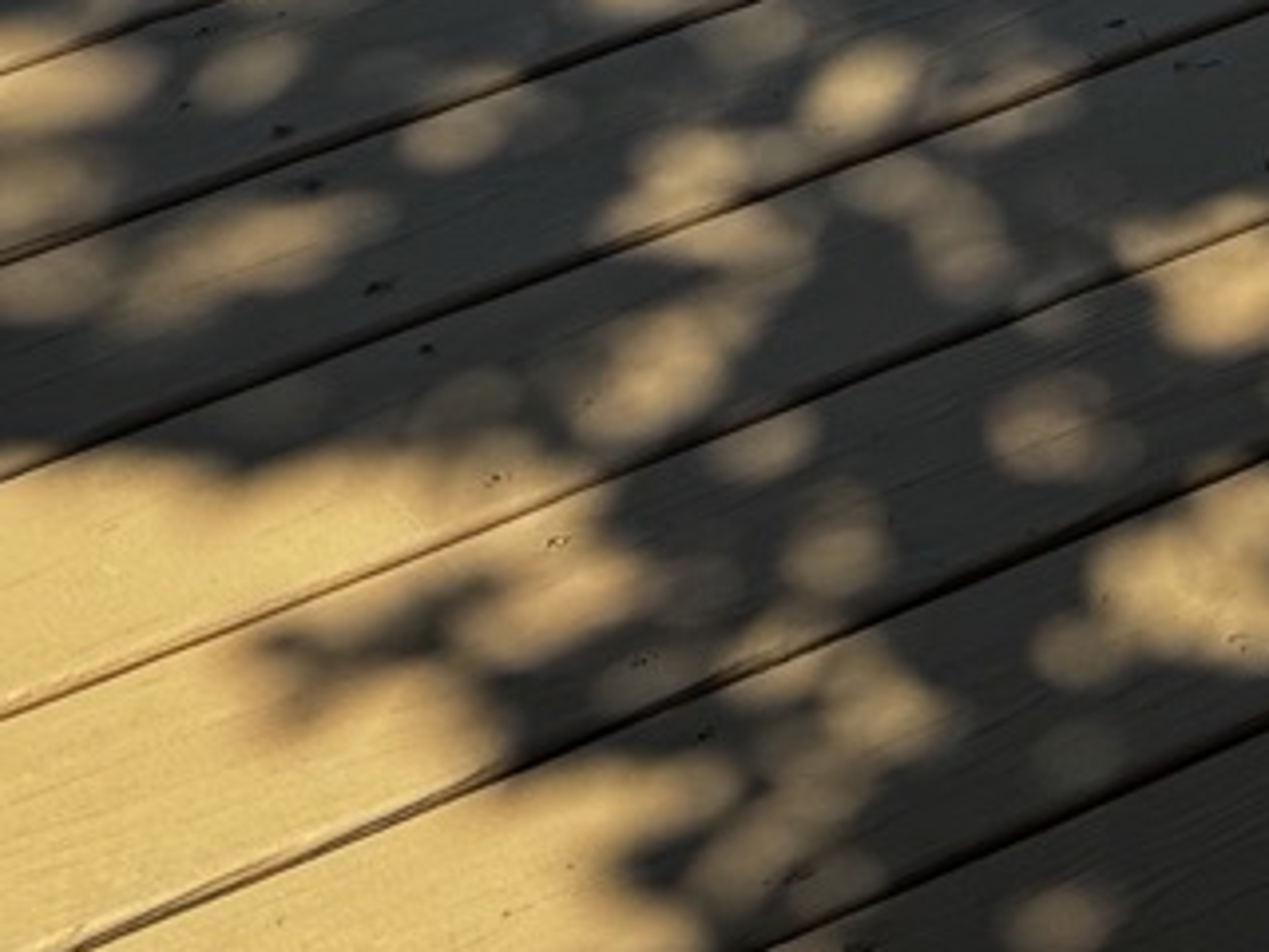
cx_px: 1206
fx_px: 5499
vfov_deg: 9.1
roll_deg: -0.8
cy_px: -1202
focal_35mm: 150
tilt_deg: -23.7
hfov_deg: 13.0
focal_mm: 6.76
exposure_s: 1/1767
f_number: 1.78
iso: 80
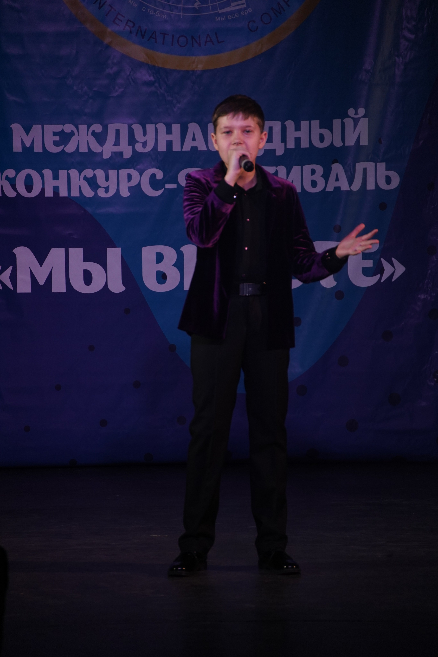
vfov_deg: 9.0
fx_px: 4161
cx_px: 219
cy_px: 328
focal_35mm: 228
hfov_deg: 6.0
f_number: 5.6
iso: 1600
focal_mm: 228
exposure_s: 1/250
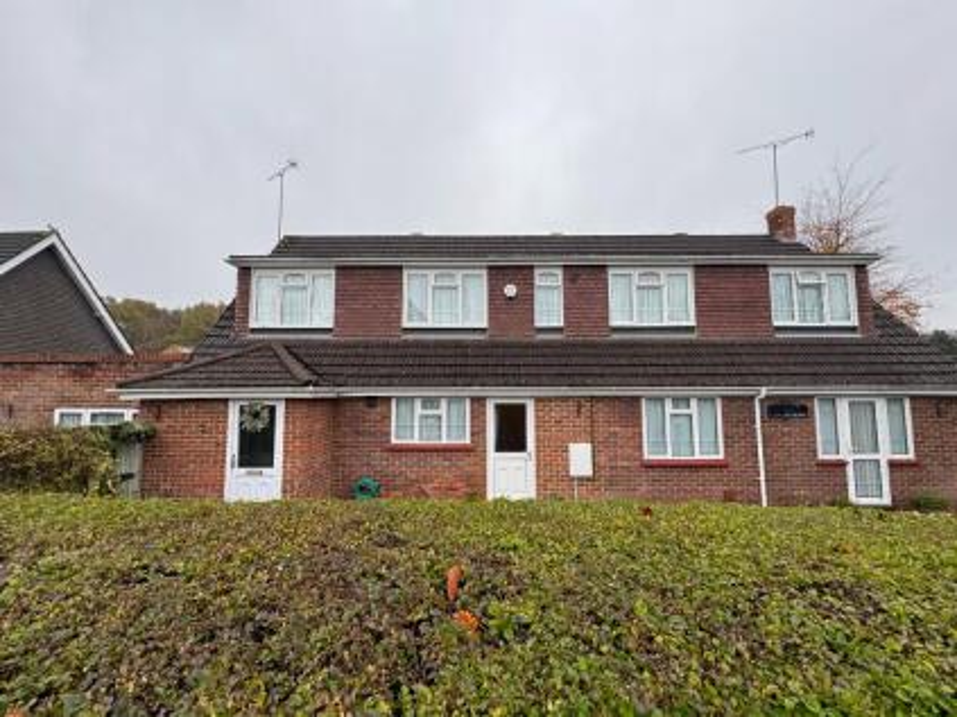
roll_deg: +0.9
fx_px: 387
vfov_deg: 85.6
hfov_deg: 102.1
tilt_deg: +4.2
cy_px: 358
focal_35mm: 14
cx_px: 478
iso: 50
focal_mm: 2.22
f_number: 2.2
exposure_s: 1/99
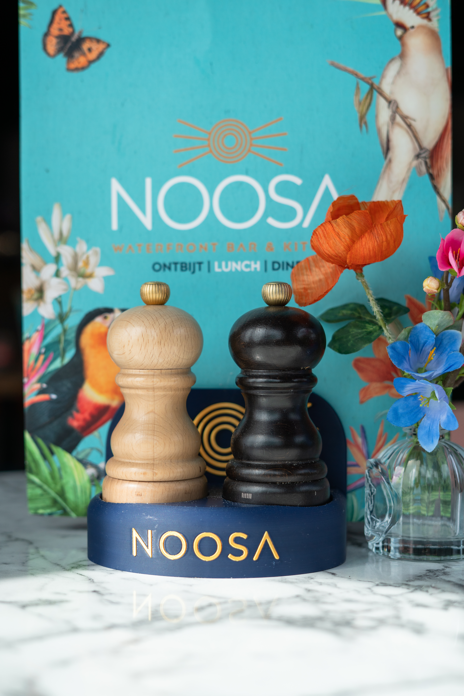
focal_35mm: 50
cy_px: 348
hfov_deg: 27.0
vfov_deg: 39.6
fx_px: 966
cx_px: 232
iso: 250
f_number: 3.2
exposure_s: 1/1600
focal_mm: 50
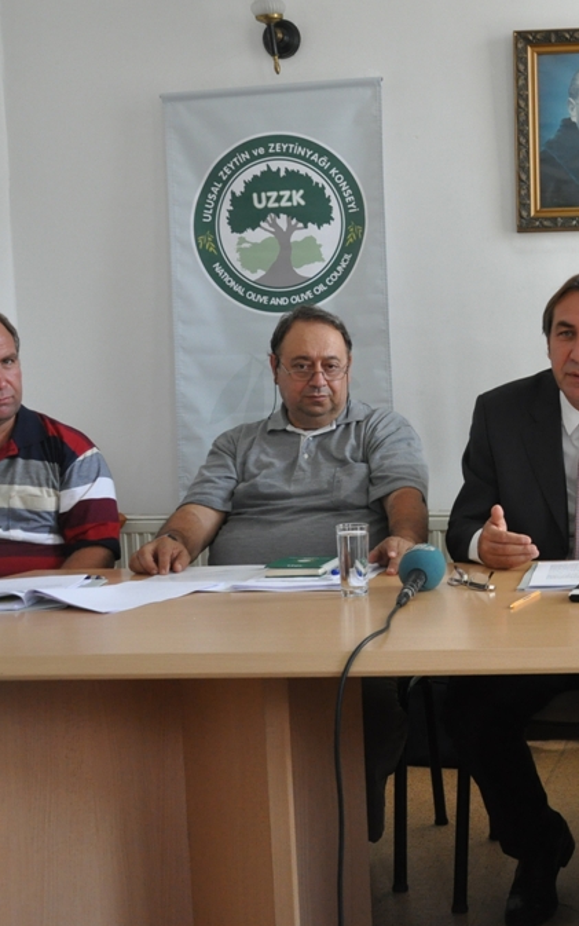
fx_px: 1231
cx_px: 638
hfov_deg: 24.7
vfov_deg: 41.2
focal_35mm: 49
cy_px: 460
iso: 1250
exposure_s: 1/125
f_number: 5.6
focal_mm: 21
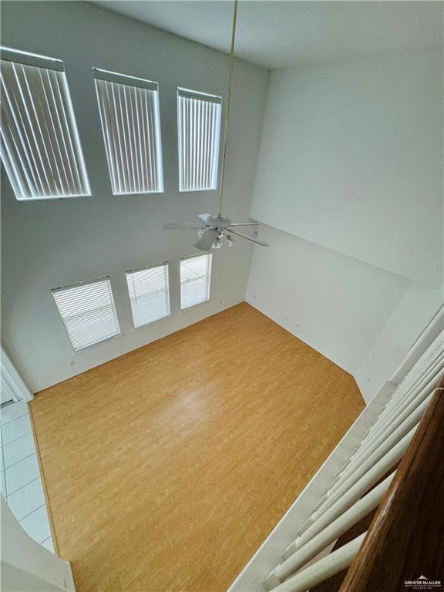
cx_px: 222
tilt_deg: -33.4
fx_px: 239
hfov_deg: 85.7
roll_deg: -5.4
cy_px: 296
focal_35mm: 14
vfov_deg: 102.1
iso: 125
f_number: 2.2
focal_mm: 2.22
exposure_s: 1/120
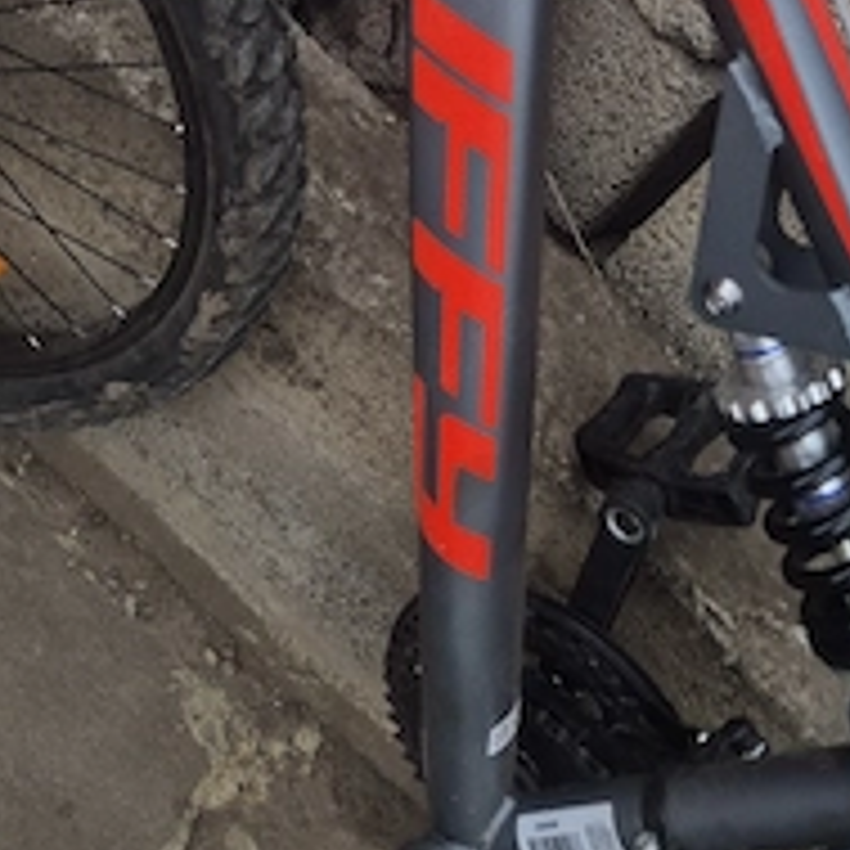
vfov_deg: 37.1
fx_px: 1195
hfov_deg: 39.1
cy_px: 112
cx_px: 477
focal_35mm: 43
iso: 40
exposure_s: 1/182
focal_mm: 5.4
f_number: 1.8
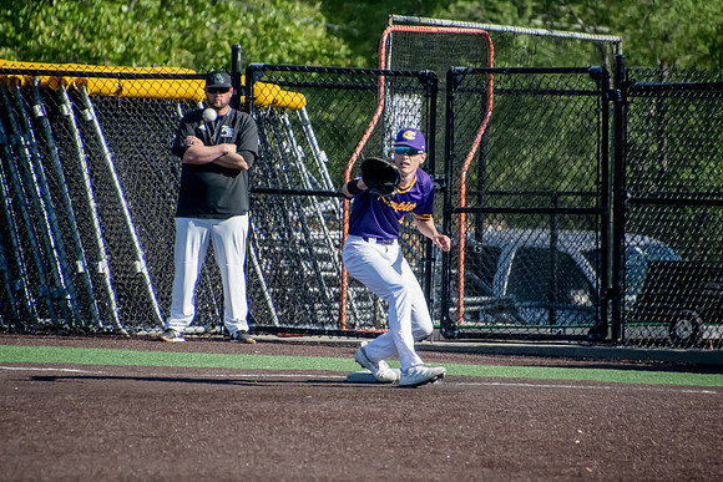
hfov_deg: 3.4
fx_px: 12052
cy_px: 241
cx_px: 362
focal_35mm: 600
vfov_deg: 2.3
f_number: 6.3
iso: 2500
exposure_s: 1/4000
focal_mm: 400
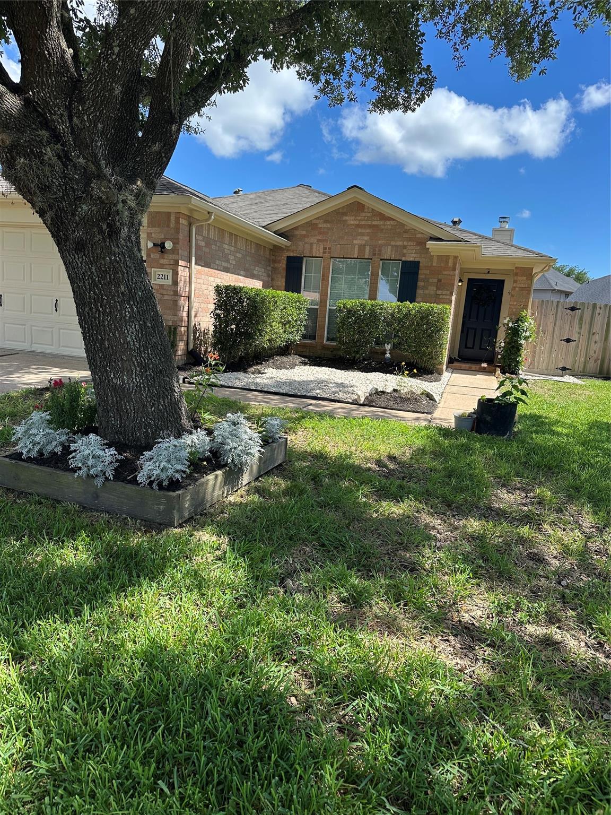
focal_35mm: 24
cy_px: 408
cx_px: 306
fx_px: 565
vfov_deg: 71.6
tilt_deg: -9.9
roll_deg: -5.2
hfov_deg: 56.8
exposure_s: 1/2070
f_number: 1.78
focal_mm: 6.86
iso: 80
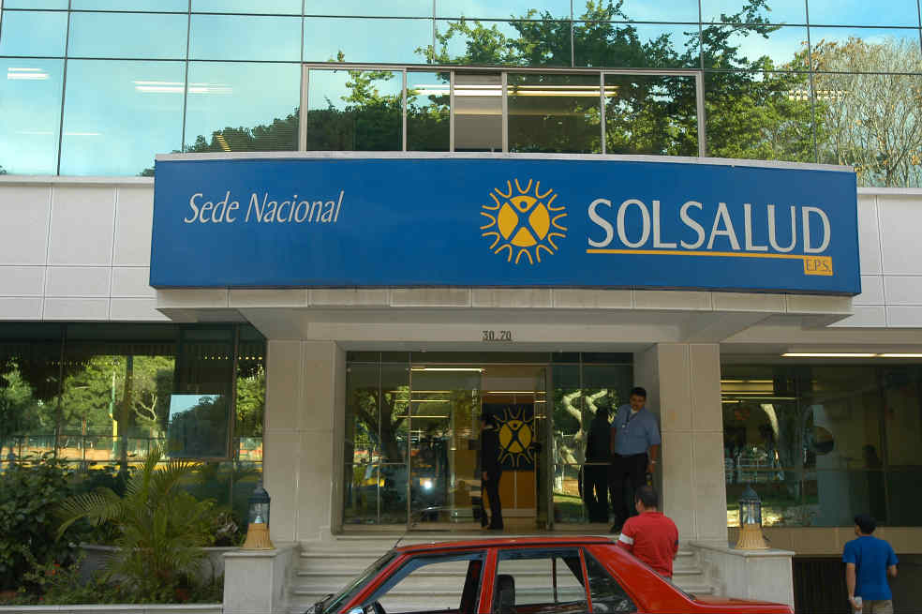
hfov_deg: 49.6
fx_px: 998
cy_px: 307
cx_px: 461
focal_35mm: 39
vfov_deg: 34.2
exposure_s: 1/60
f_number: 5
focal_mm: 26
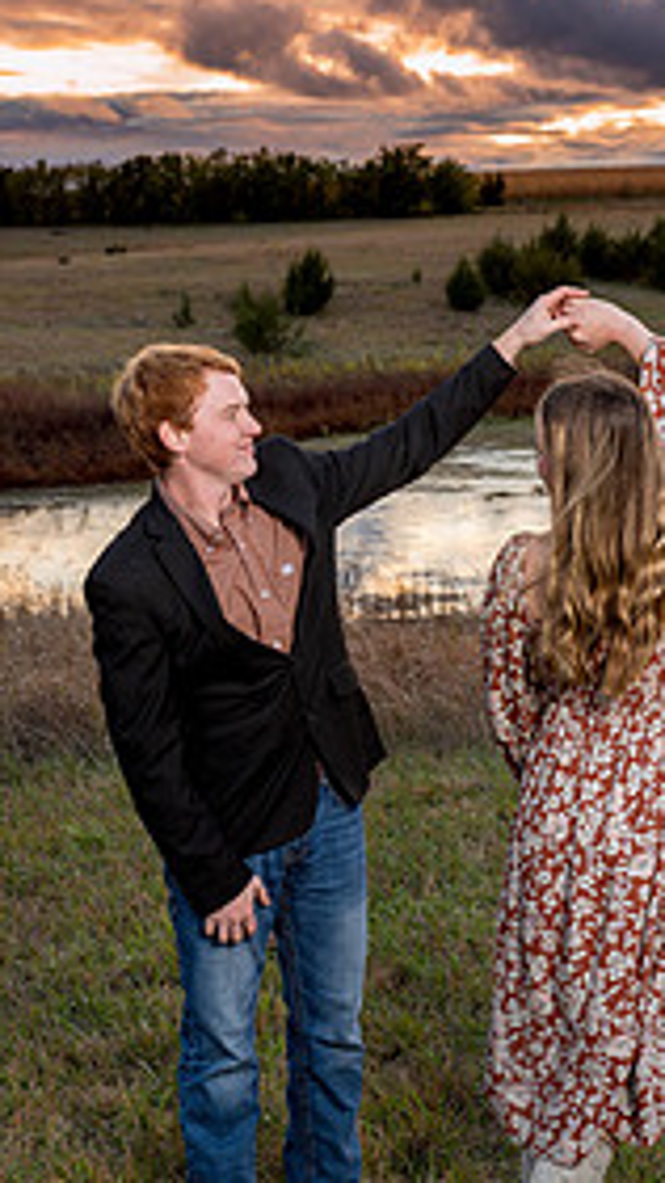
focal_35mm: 67
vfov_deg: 31.4
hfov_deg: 18.0
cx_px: 421
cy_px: 690
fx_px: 2101
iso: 160
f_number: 5
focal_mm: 40
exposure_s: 1/60
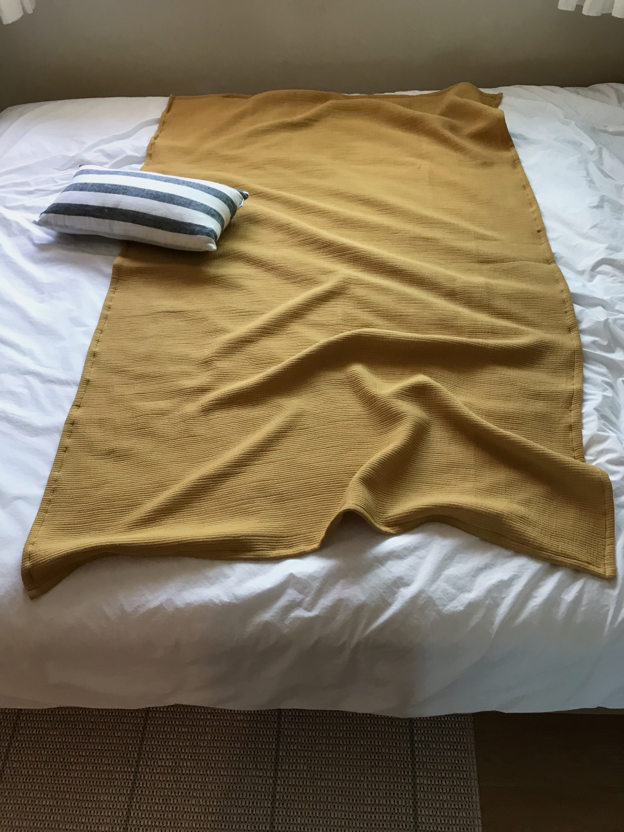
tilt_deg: -50.9
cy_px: 416
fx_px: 673
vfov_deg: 63.4
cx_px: 312
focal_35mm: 28
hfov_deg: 49.7
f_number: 1.8
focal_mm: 3.99
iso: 40
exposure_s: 1/17
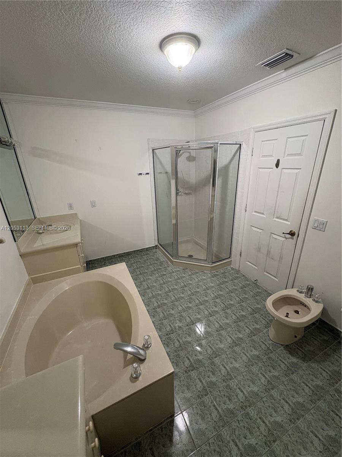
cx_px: 171
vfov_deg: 102.1
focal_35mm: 14
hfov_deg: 85.7
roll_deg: +1.7
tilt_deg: -18.8
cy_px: 228
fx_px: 184
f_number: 2.2
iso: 320
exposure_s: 1/60
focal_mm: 2.22
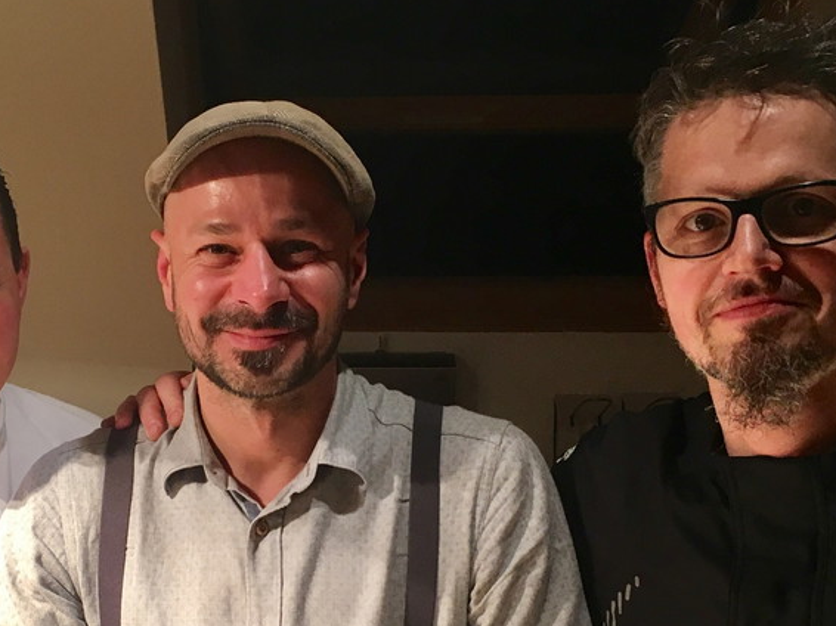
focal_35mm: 41
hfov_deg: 45.3
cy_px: 436
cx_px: 303
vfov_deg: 34.7
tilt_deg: -7.8
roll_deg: -0.8
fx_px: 990
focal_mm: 4.15
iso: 100
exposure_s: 1/33
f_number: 2.2
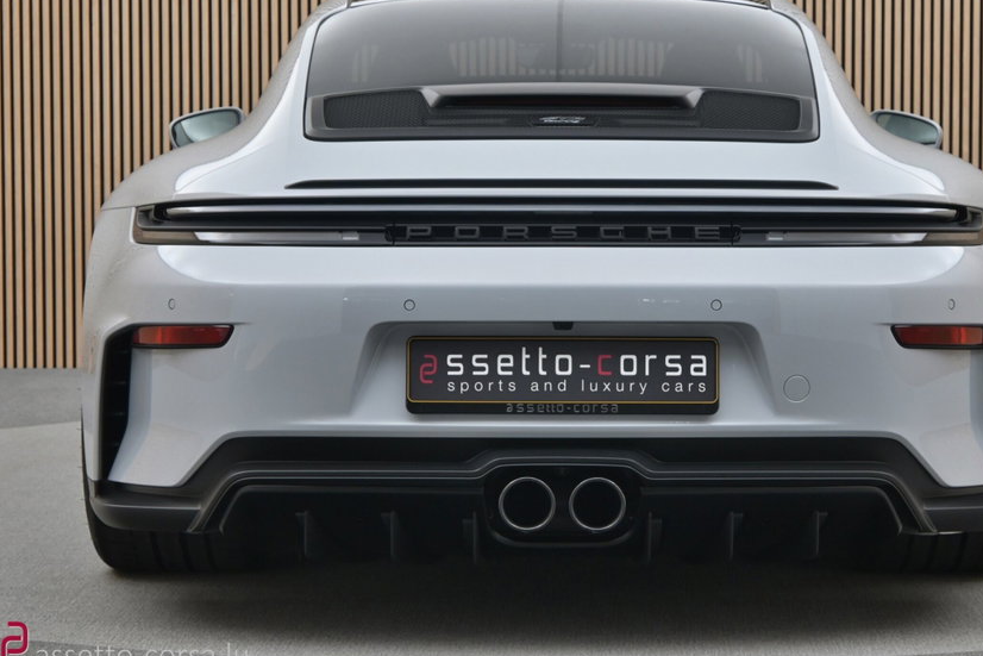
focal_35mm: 93
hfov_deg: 21.9
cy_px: 276
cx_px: 571
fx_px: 2540
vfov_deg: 14.7
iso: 1250
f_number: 6.3
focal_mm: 50
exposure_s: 1/50
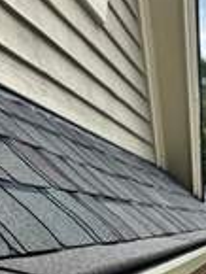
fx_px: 523
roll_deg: -1.1
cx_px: 59
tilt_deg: -13.8
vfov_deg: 26.0
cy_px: 334
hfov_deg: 22.1
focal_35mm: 66
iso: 80
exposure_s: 1/1818
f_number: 1.78
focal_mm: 6.76
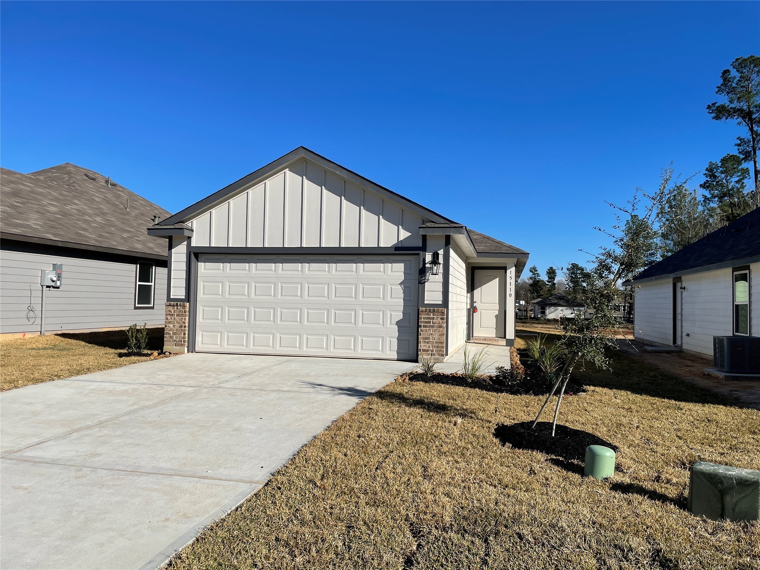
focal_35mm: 26
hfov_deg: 67.3
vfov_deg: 53.1
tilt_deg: +2.0
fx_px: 571
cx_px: 380
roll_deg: -0.7
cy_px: 285
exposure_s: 1/5814
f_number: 1.6
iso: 32
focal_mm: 4.2
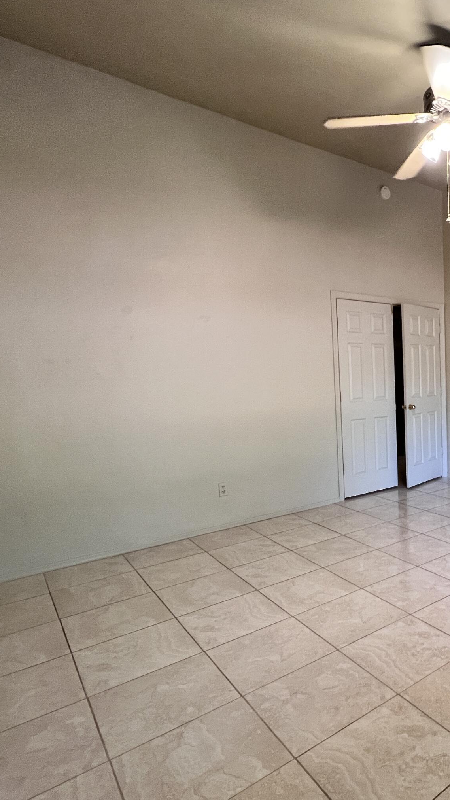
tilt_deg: -7.0
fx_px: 445
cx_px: 445
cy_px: 429
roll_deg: +1.2
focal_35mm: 21
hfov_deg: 45.6
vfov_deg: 83.7
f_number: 1.8
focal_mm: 1.57
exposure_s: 1/120
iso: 200
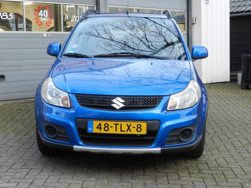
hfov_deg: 32.2
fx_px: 435
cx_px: 126
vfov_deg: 24.4
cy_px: 94
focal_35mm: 60
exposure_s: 1/30
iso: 400
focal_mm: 10.7
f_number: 4.6
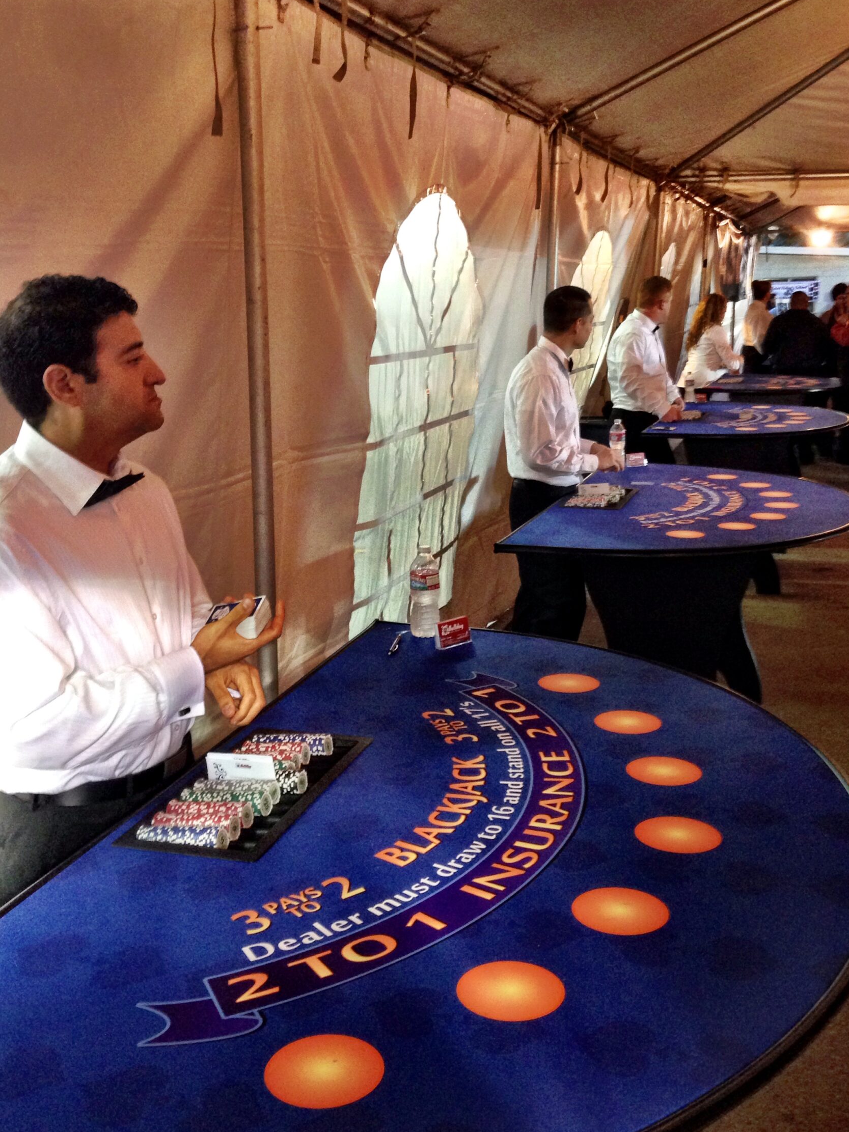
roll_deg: +0.0
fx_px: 1243
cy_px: 532
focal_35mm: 38
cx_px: 464
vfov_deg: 49.0
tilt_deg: -8.6
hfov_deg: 37.7
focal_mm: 4.12
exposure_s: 1/20
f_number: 2.4
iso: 250
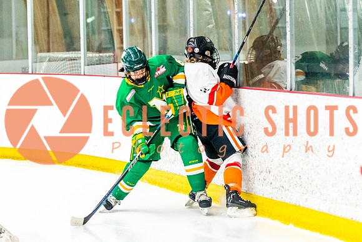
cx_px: 161
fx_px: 1737
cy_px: 153
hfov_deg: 11.9
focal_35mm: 173
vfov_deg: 8.0
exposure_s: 1/640
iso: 2800
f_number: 2.8
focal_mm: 102
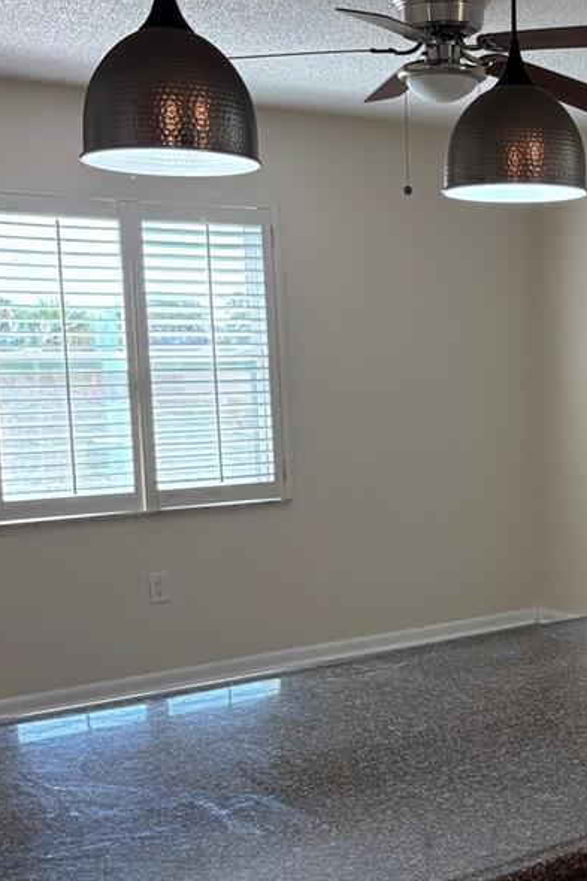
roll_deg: +0.8
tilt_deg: -9.1
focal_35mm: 55
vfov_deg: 35.9
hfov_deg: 24.1
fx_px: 1346
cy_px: 582
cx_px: 499
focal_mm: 5.96
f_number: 1.6
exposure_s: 1/162
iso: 125
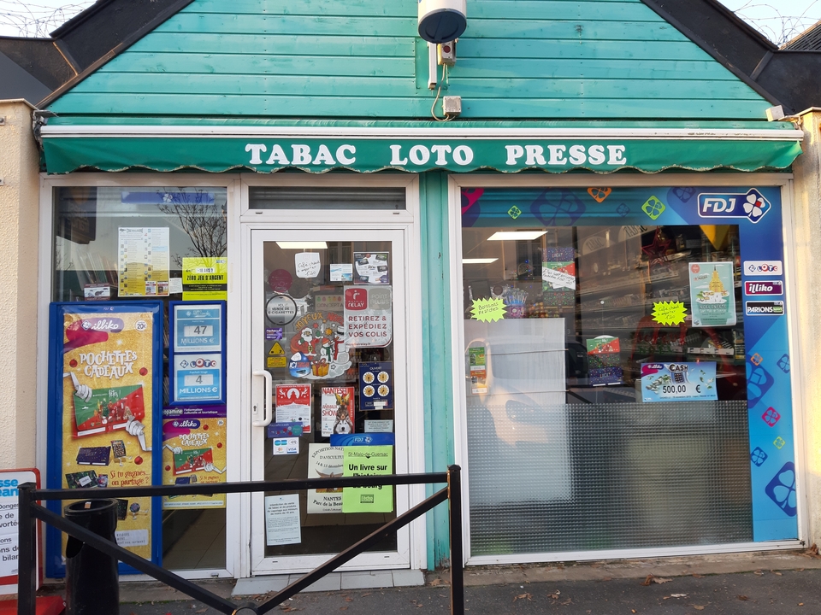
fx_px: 640
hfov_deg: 65.3
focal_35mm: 27
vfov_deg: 51.4
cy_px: 308
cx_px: 410
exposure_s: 1/100
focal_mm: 3.93
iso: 40
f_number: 1.7
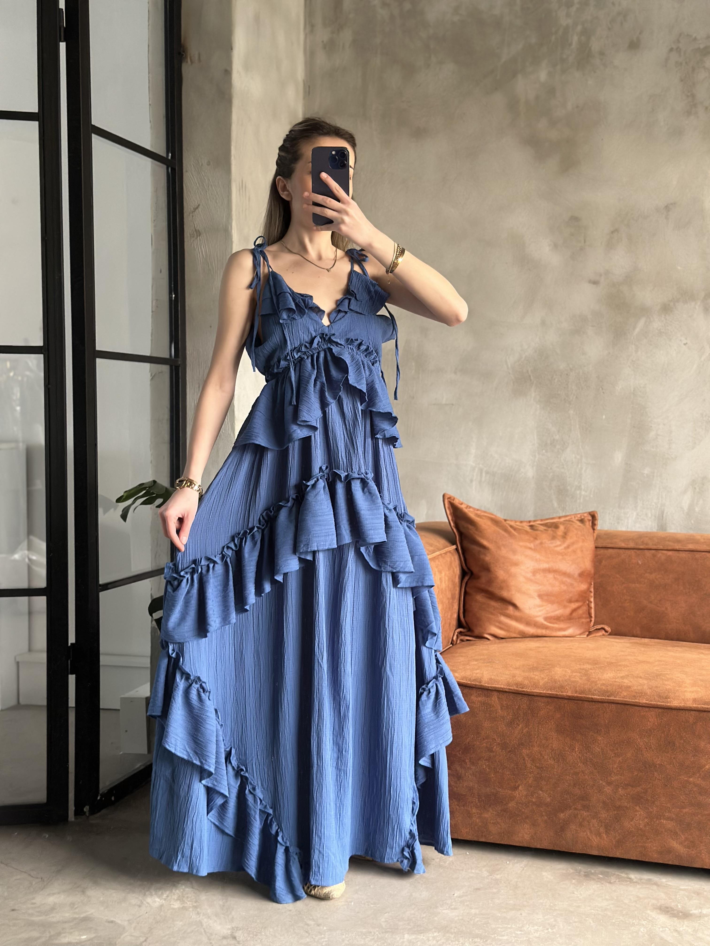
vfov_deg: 39.7
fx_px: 1313
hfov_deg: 30.3
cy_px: 473
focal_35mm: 48
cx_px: 355
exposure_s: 1/60
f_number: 1.78
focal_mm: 6.86
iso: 320
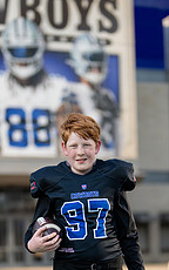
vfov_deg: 14.0
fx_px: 1089
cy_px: 226
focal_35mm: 148
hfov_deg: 8.9
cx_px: 98
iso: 100
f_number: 1.2
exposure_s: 1/3200
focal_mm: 50
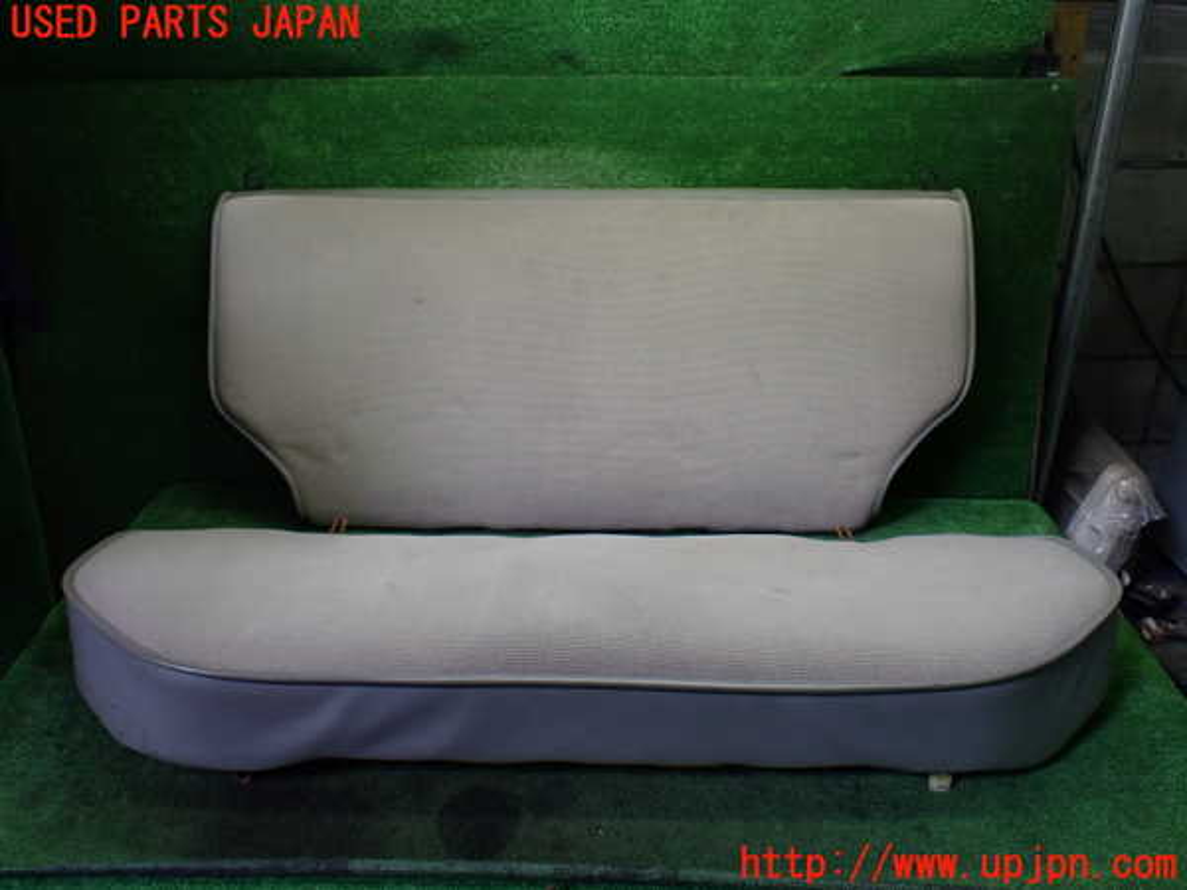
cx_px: 594
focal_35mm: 30
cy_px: 445
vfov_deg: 46.8
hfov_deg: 60.0
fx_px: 1029
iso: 250
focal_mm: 5.4
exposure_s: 1/125
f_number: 2.3
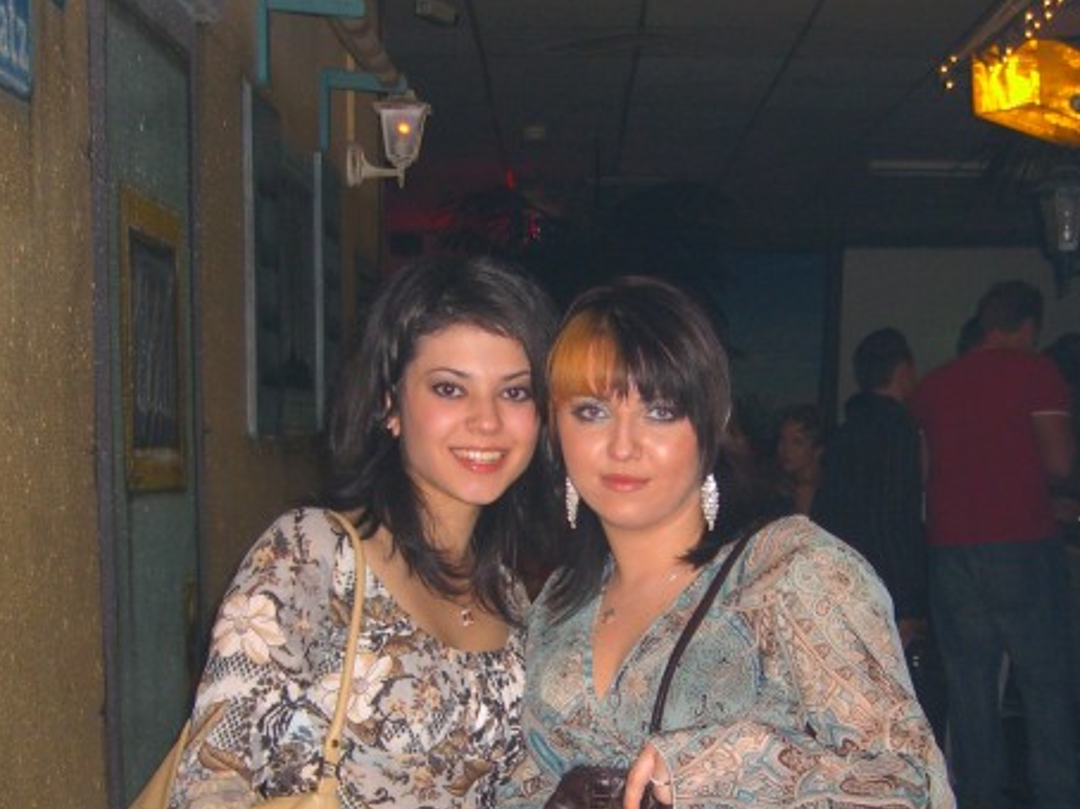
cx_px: 621
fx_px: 2089
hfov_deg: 28.9
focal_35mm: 67
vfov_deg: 21.6
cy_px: 673
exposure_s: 1/60
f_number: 2.8
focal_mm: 7.9
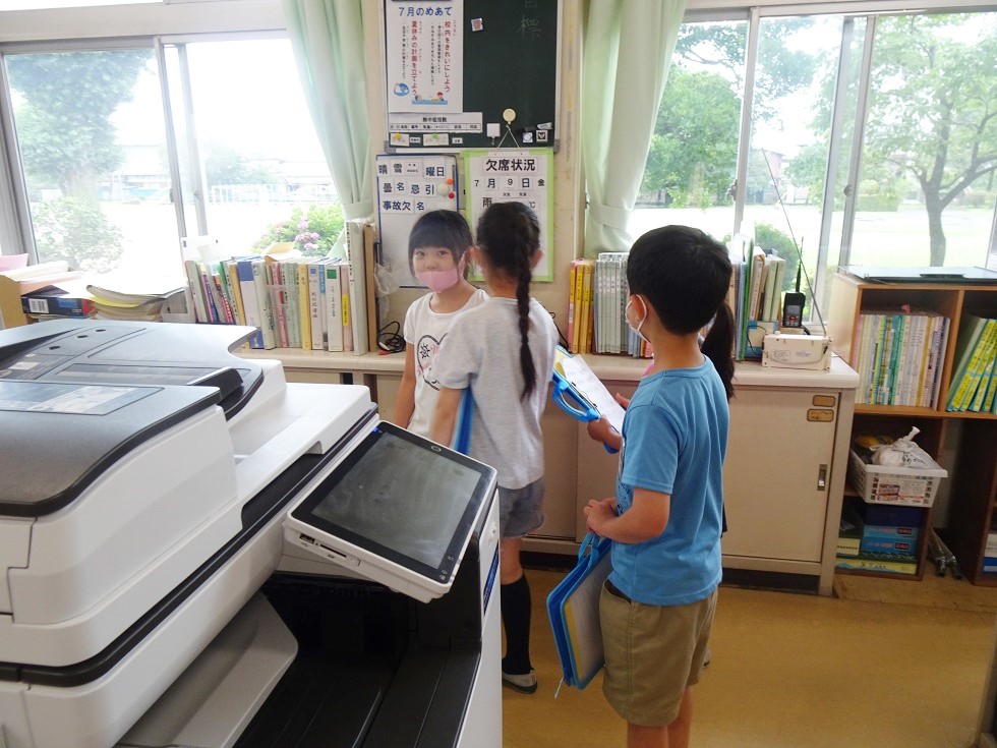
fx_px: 691
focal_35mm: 24
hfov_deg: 71.6
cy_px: 374
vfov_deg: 56.8
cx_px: 498
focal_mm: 4.1
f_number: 3.5
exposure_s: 1/30
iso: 80
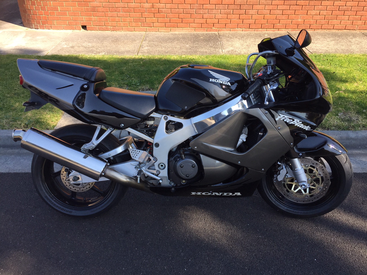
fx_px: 307
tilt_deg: -29.4
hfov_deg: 61.7
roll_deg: +0.3
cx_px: 184
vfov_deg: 48.2
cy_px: 138
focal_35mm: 29
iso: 32
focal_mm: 4.15
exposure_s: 1/534
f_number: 2.2
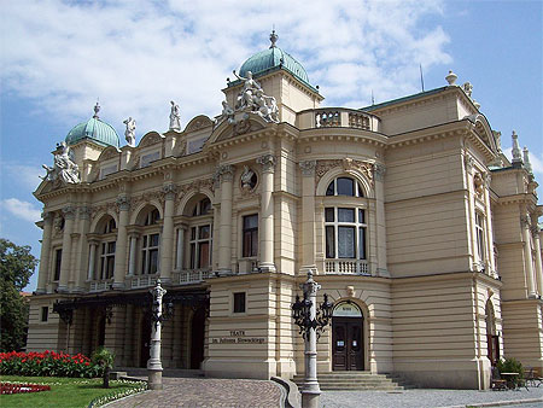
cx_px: 272
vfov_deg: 39.7
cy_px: 204
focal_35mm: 36
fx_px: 565
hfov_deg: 51.3
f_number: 4.8
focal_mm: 6
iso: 80
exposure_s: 1/726
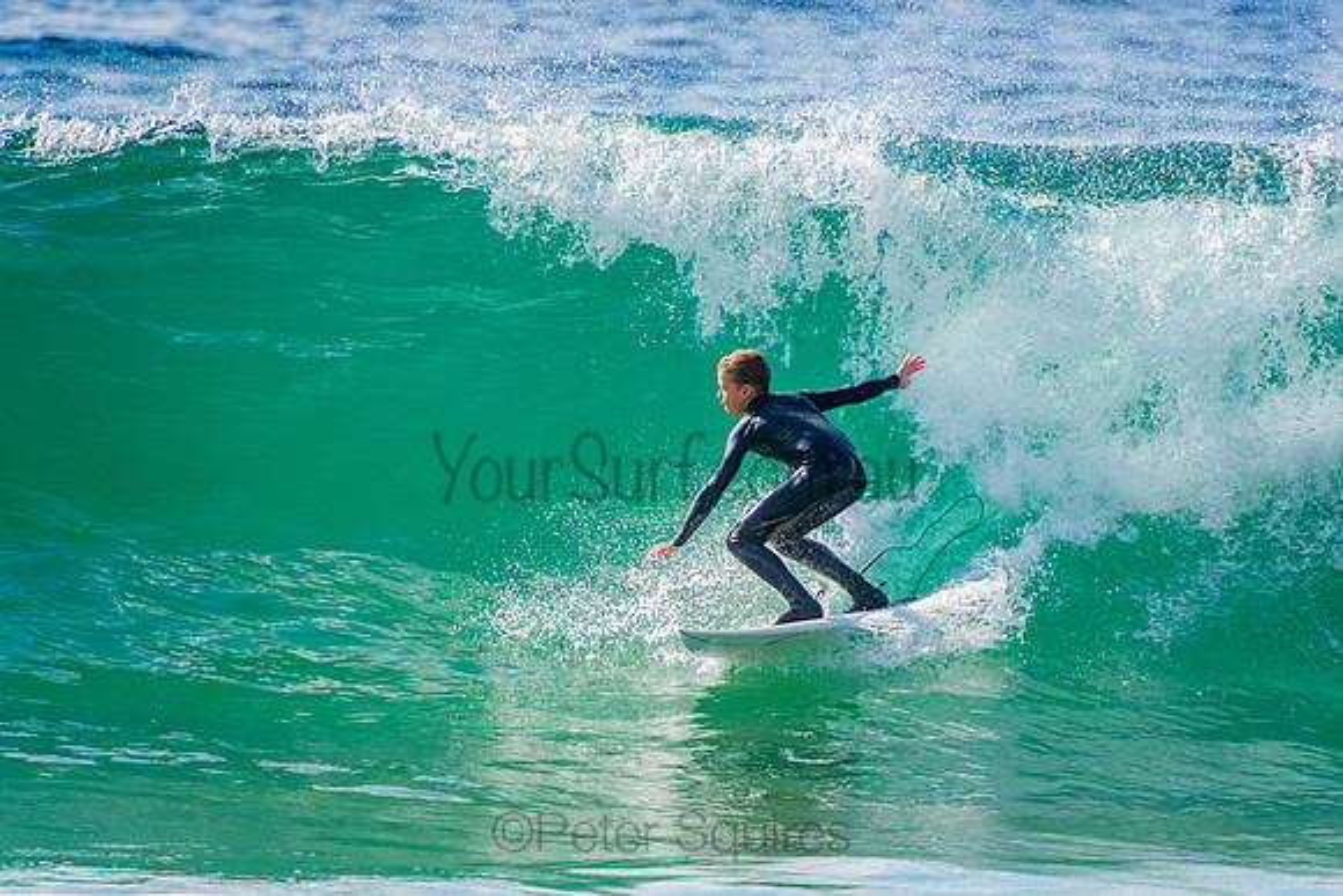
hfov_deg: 3.4
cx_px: 672
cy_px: 448
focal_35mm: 600
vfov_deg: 2.3
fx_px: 22388
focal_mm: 400
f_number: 5.6
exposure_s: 1/2000
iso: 400
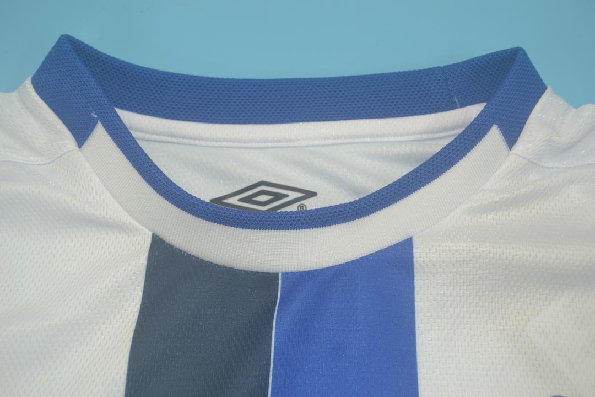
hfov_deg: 45.0
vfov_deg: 30.8
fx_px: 719
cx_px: 298
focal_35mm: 44
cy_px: 198
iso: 200
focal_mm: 29
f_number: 4.5
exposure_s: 1/80
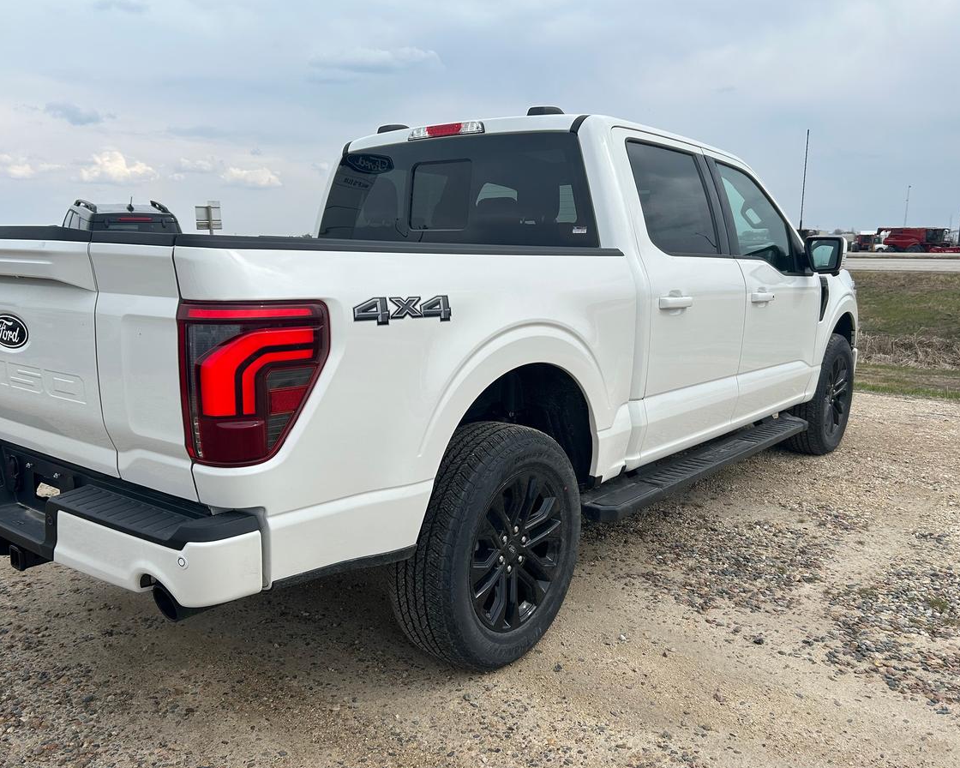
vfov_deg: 49.9
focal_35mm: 29
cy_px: 410
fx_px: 824
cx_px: 450
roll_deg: +0.0
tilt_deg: -11.1
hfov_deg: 60.4
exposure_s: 1/3571
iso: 50
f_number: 1.5
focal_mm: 5.7
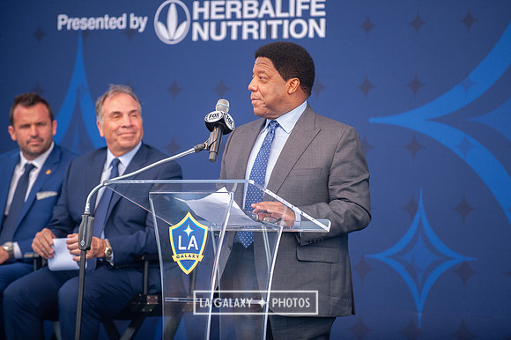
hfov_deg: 9.5
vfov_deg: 6.3
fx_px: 3071
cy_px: 156
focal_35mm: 217
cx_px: 277
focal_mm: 200
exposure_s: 1/1250
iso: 1600
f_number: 2.8
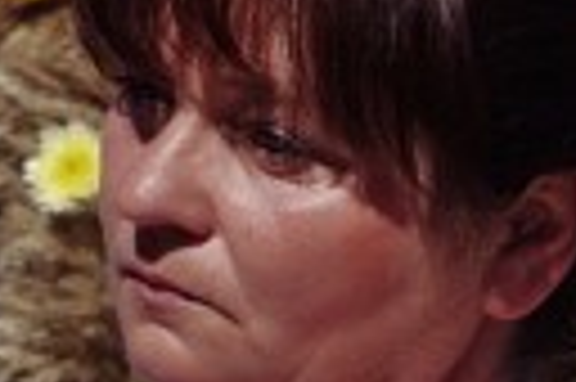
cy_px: 625
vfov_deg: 2.3
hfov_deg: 3.4
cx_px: 994
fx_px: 9572
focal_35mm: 599
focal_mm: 50
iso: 200
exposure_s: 1/1500
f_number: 6.7
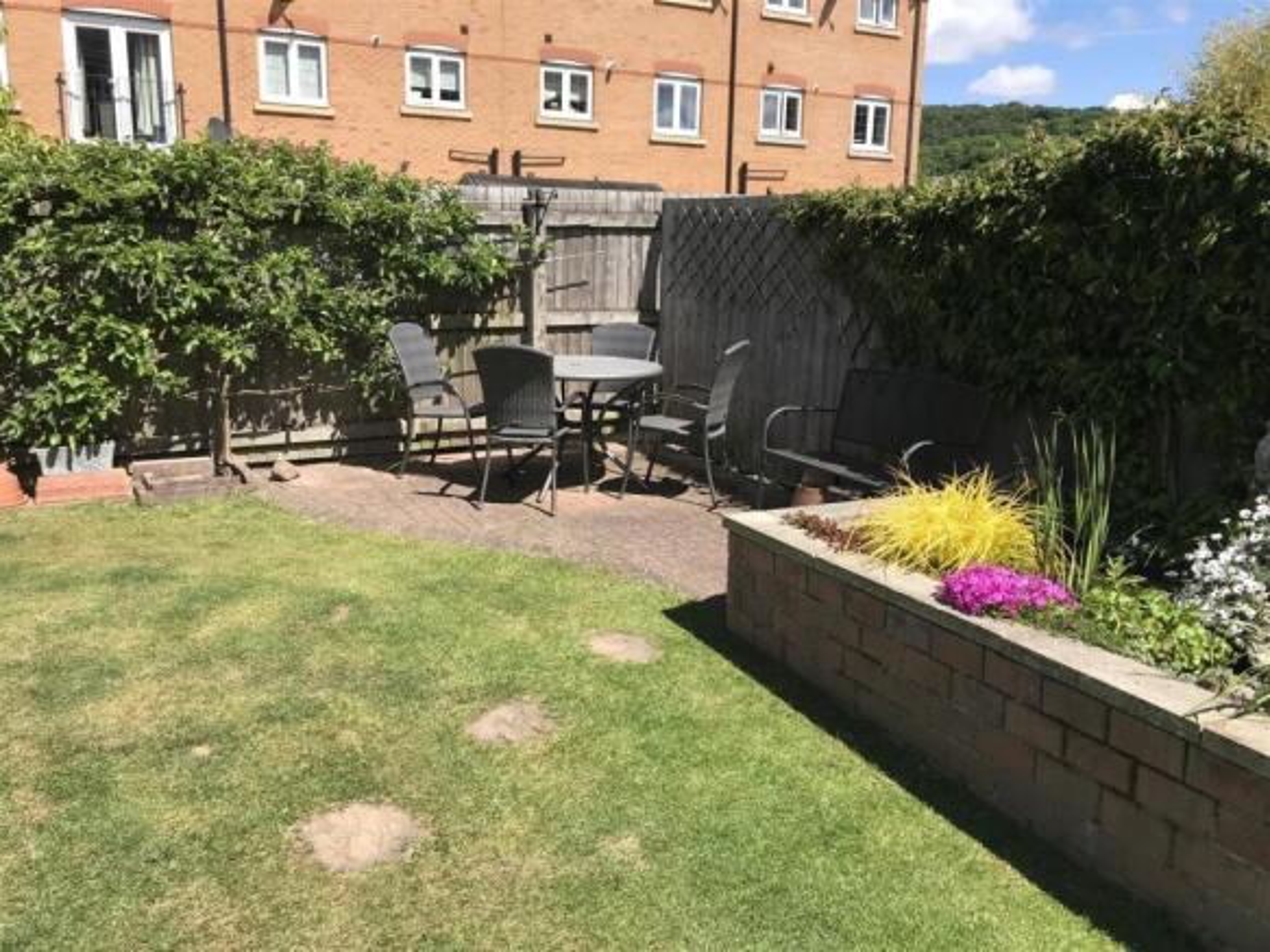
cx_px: 635
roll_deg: -0.6
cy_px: 476
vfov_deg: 49.7
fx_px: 1027
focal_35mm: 28
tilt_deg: -12.2
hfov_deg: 63.5
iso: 20
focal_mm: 3.99
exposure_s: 1/1681
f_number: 1.8
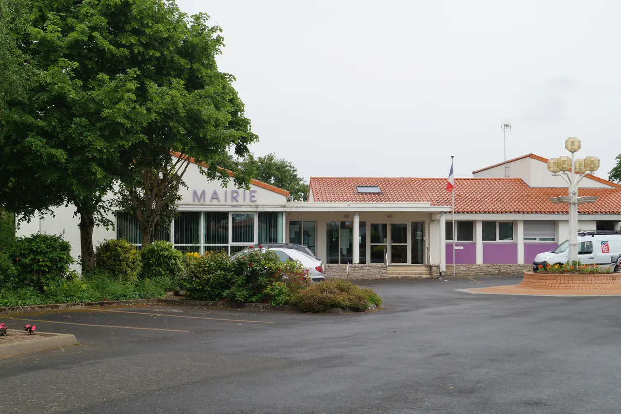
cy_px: 207
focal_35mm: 52
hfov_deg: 37.9
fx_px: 905
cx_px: 310
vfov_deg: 25.7
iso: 100
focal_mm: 35
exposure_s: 1/125
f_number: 9
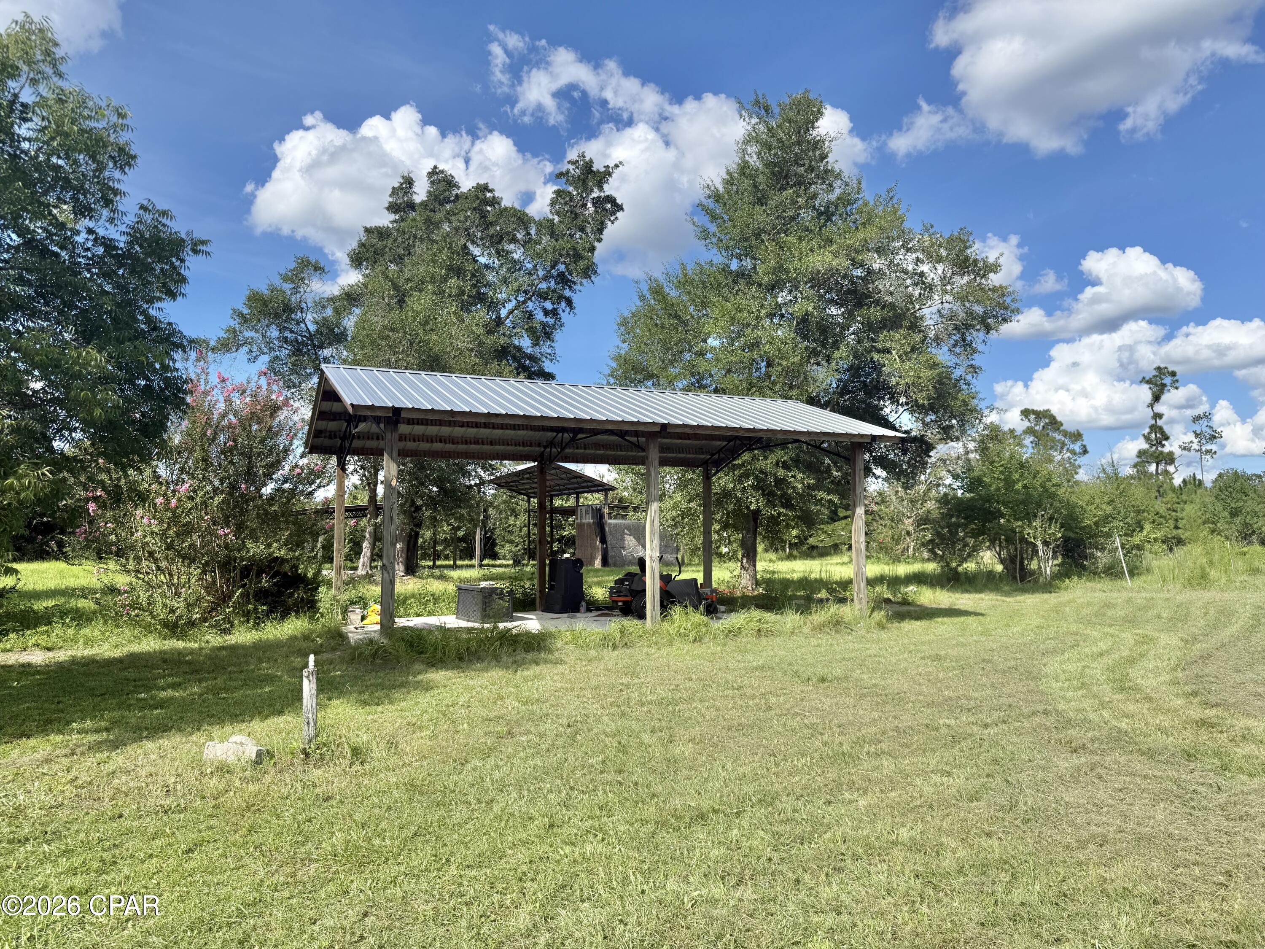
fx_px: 877
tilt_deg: +4.3
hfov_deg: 71.6
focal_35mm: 24
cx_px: 632
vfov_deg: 56.8
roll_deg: -0.2
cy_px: 474
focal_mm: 6.76
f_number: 1.78
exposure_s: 1/3759
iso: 80
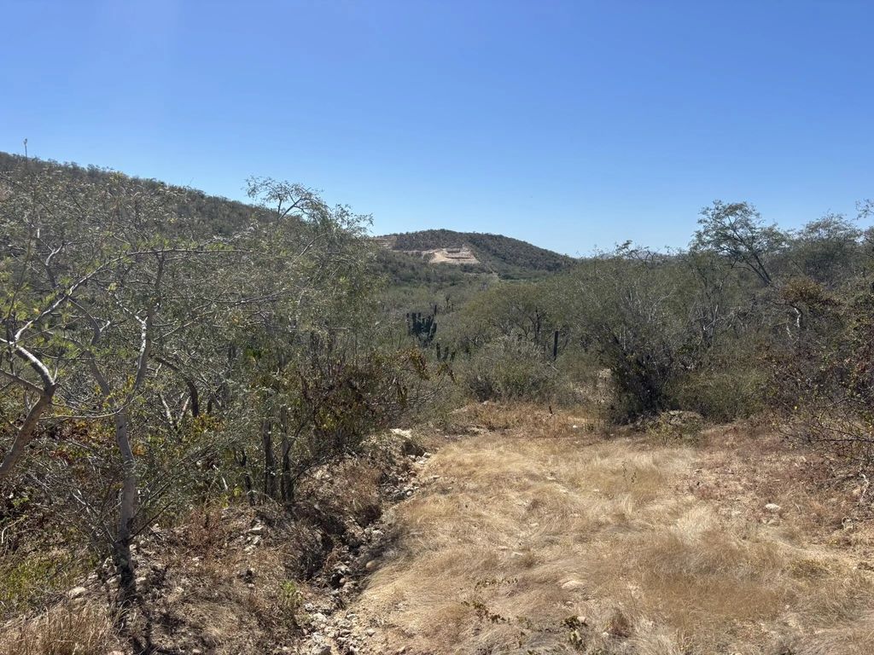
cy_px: 328
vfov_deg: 53.1
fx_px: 656
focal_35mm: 26
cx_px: 437
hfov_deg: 67.3
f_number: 1.6
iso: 50
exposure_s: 1/4255
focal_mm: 5.96
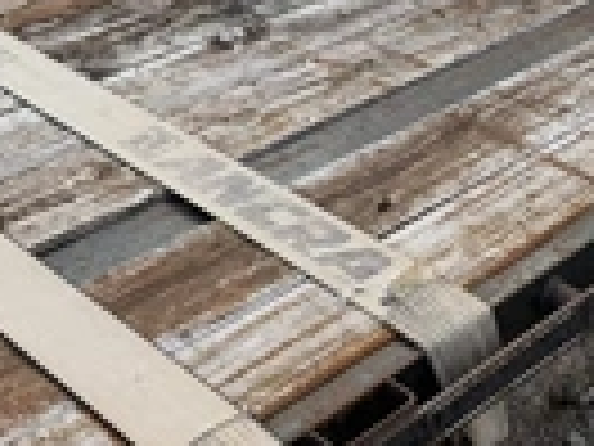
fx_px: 1253
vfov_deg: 18.5
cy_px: -158
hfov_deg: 25.6
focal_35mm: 73
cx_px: 562
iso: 100
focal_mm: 6.76
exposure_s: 1/2000
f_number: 1.78
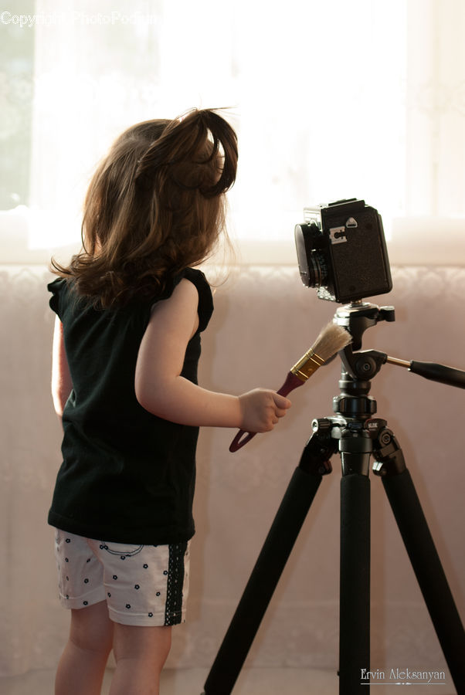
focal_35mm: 105
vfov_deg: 19.4
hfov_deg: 13.1
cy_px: 348
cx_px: 232
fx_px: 2030
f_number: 2.8
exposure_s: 1/80
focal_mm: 70
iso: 200
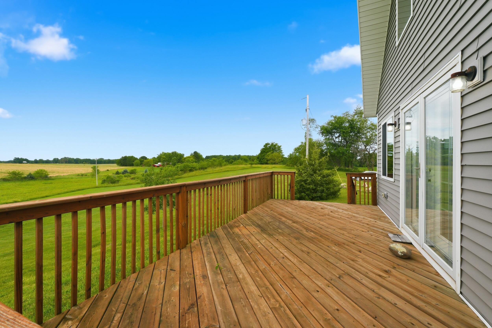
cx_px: 246
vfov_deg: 77.3
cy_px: 164
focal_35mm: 15
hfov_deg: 100.4
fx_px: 205
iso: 100
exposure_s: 1/125
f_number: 8
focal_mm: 10
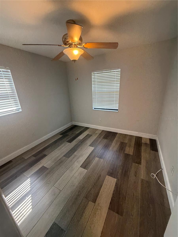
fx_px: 96
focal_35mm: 14
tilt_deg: -16.7
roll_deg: +2.7
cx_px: 89
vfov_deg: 102.1
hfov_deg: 85.7
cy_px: 118
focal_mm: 2.22
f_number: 2.2
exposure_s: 1/99
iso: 250
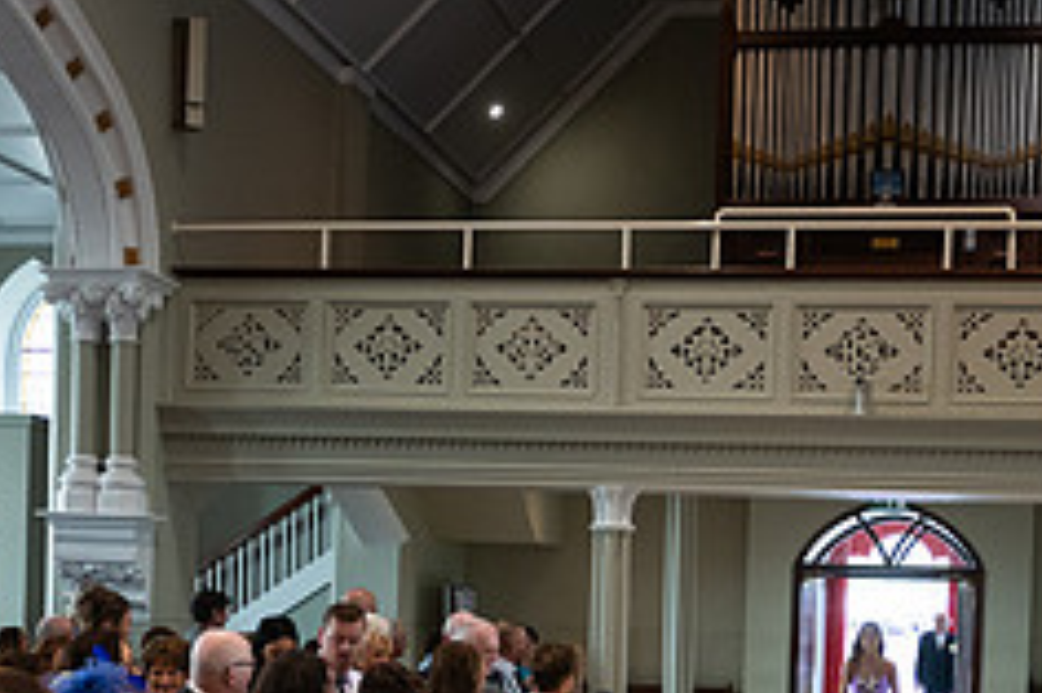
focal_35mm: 59
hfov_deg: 33.9
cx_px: 587
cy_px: 669
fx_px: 1706
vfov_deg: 22.2
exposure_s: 1/160
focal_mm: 24
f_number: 3.5
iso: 800
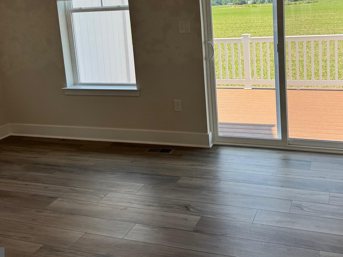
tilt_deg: -8.3
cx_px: 210
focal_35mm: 38
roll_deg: +3.3
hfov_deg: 48.6
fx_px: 377
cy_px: 65
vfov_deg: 36.9
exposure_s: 1/938
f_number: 1.78
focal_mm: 6.76
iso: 80
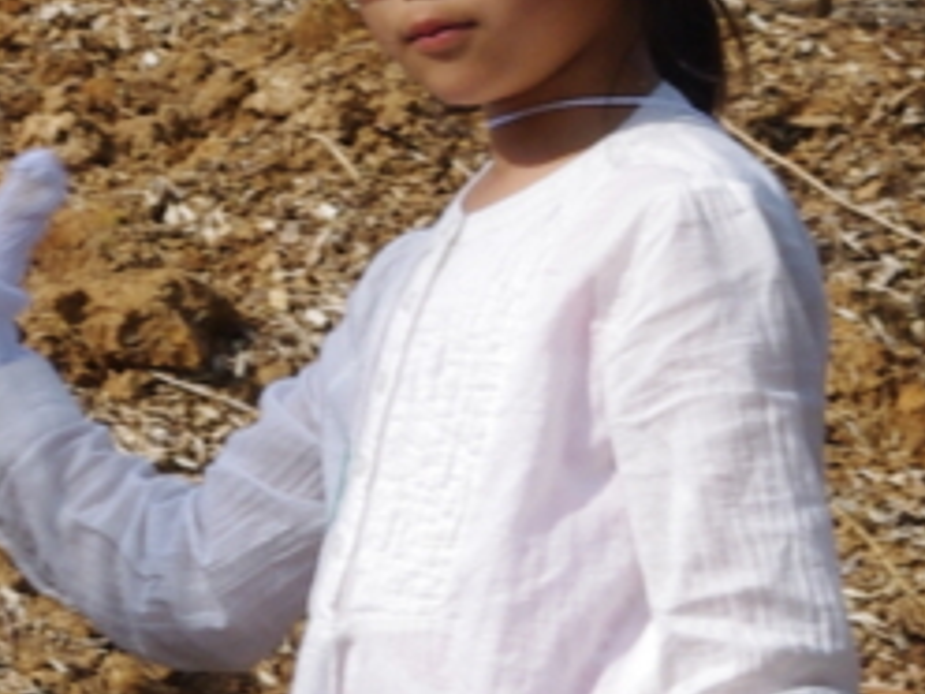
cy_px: 638
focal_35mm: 508
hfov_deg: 3.9
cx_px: 248
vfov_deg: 2.9
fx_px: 13575
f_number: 11
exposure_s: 1/200
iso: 400
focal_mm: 55
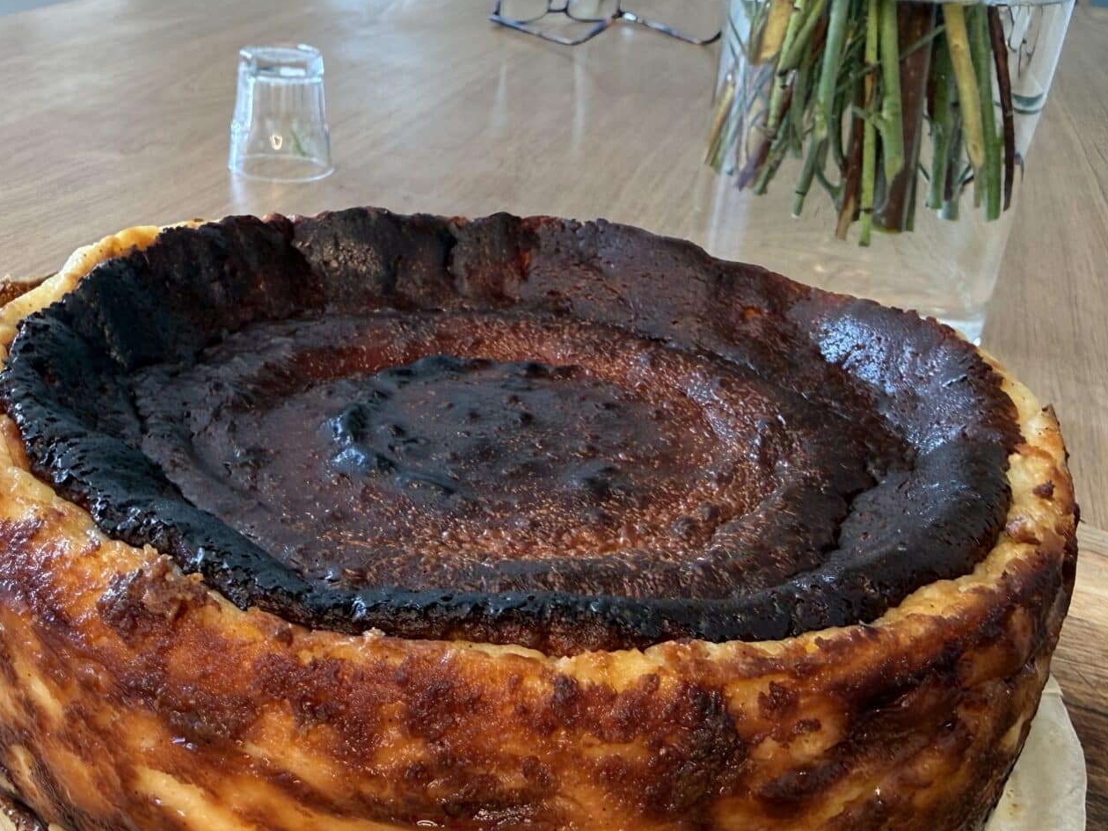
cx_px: 557
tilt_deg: -31.5
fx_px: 1248
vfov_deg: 36.4
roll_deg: -3.5
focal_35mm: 39
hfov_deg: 47.9
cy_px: 565
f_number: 2.2
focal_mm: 2.22
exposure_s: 1/101
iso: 100
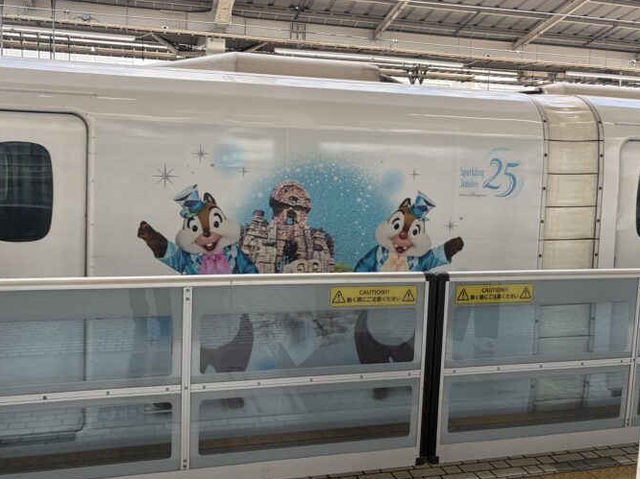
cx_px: 283
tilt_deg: -5.4
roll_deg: -1.0
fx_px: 554
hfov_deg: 59.8
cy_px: 221
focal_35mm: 30
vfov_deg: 46.7
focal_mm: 5.96
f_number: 1.6
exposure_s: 1/345
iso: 50
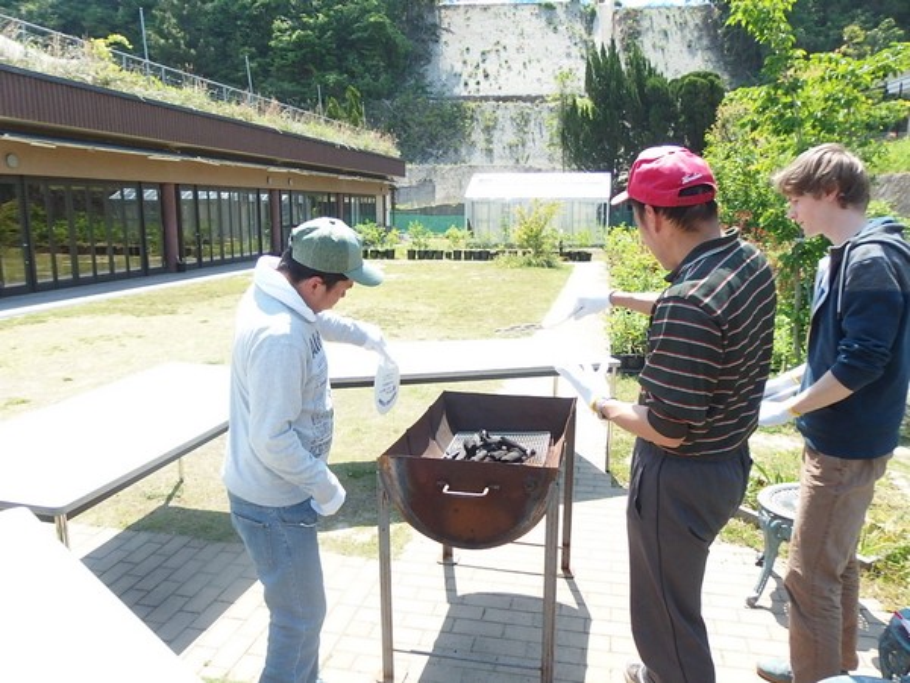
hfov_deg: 67.3
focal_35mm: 26
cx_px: 455
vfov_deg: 53.1
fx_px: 683
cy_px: 342
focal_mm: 4.7
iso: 400
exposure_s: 1/2000
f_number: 2.8
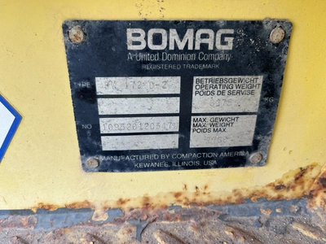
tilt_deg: -16.3
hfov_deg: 67.3
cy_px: 122
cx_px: 163
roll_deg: -2.5
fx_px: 245
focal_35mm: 26
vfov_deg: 53.1
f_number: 1.6
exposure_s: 1/121
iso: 80
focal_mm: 5.1
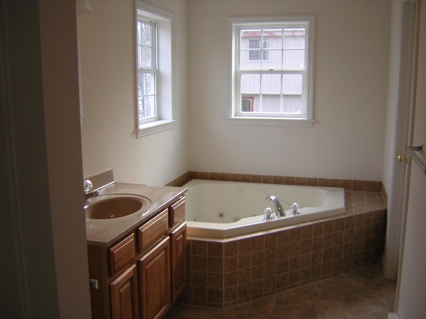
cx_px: 213
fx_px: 443
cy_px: 160
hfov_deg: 51.4
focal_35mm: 36
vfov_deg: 39.7
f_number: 2.6
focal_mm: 4.7
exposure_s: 1/36
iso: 100
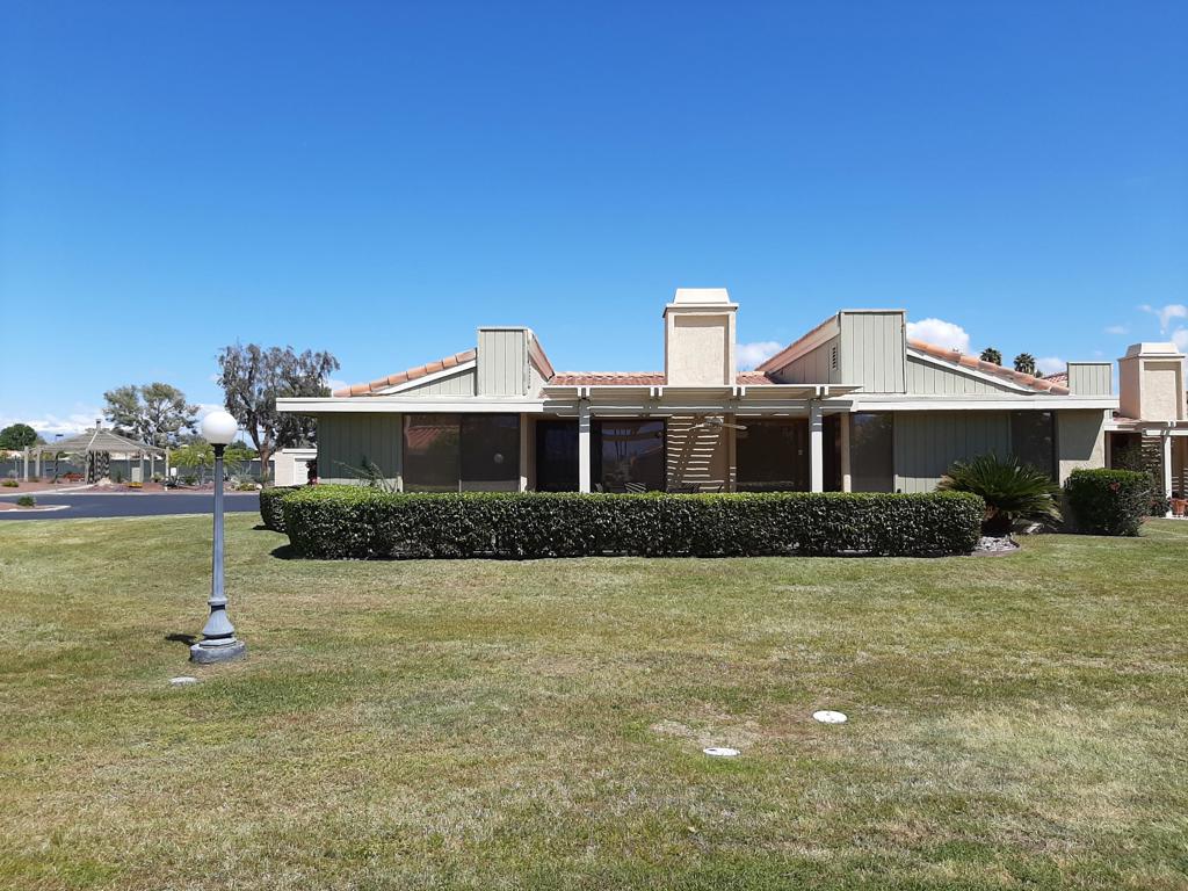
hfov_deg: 67.3
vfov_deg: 53.1
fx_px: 892
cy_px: 446
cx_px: 594
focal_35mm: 26
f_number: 1.7
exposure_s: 1/3067
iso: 40
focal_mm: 3.93
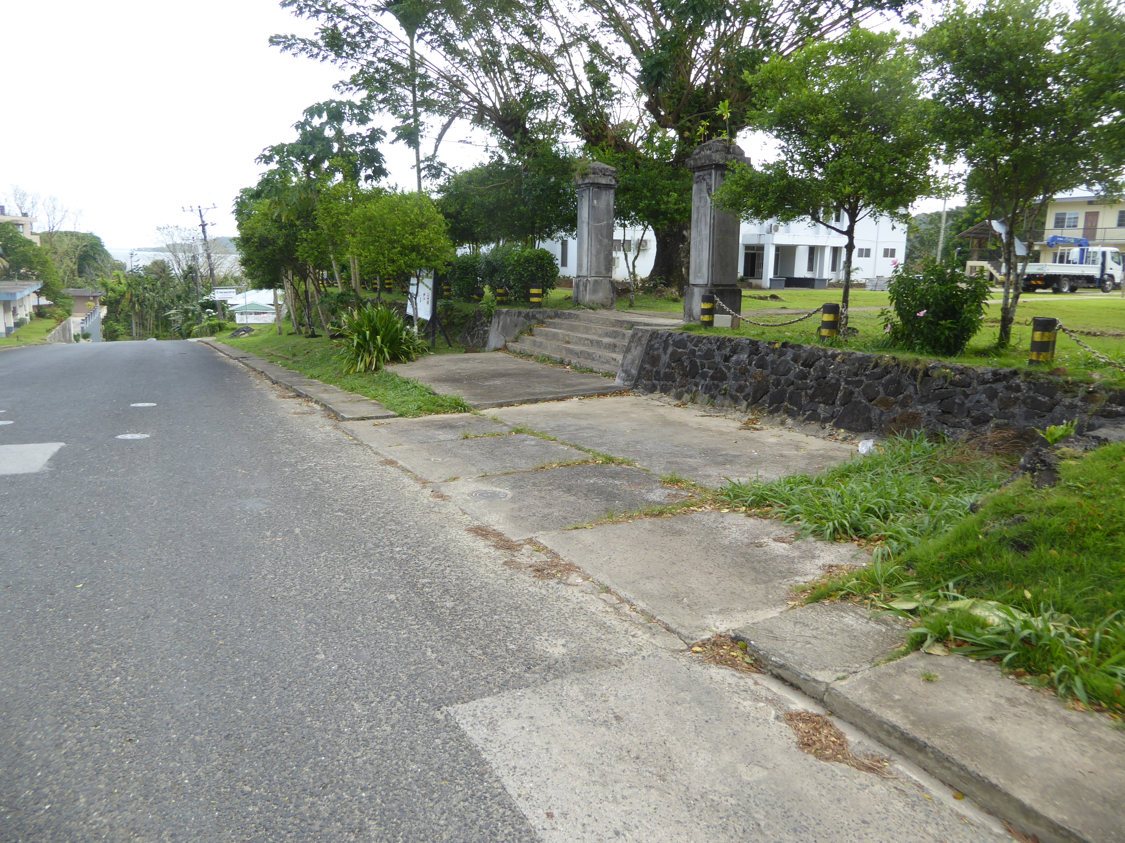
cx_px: 562
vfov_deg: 56.8
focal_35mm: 24
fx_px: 780
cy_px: 422
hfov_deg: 71.6
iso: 80
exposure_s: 1/200
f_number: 3.3
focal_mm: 4.3
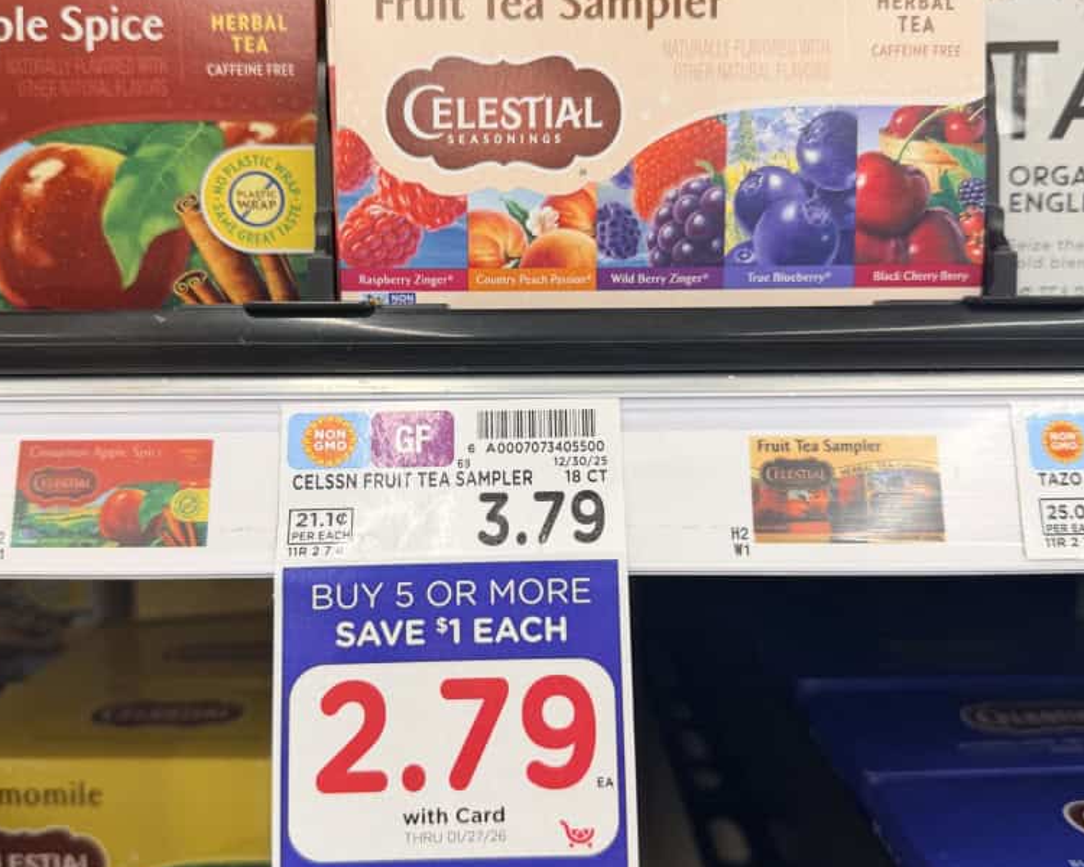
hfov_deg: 55.7
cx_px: 532
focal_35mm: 32
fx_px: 1027
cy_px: 420
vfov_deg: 45.8
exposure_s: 1/64
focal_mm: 6.8
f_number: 1.8
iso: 100
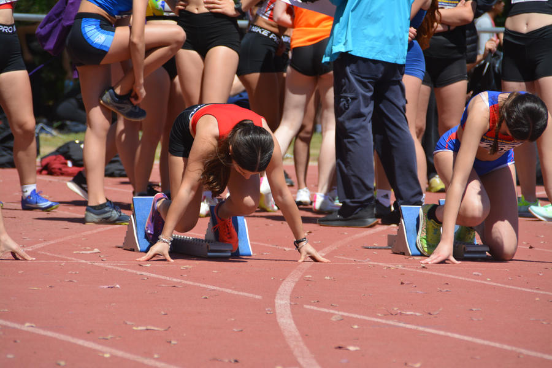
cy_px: 184
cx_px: 276
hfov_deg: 6.9
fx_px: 4600
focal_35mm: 300
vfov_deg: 4.6
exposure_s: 1/1600
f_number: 6.3
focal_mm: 200
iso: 400
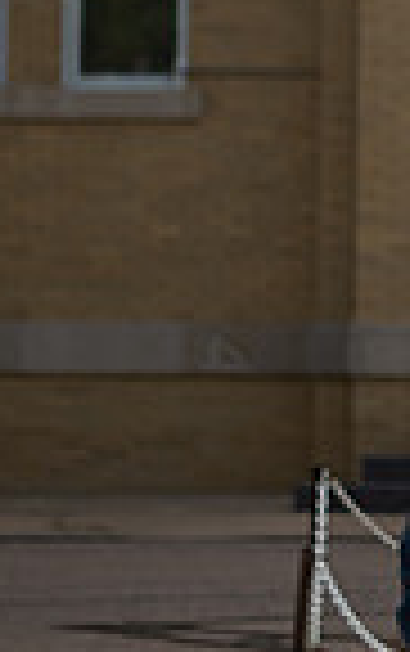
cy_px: 16
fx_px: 4367
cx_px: 815
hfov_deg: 5.3
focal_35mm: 245
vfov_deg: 8.5
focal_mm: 60
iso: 100
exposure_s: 1/1000
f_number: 2.8
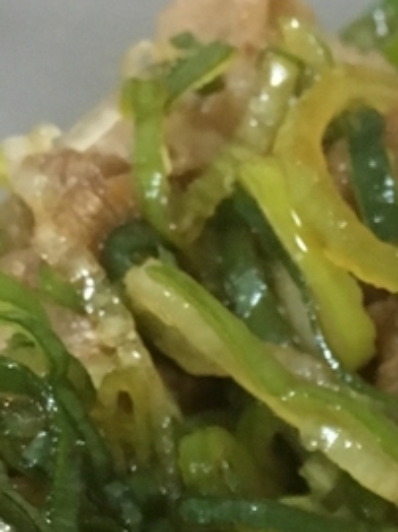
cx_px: 564
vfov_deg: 13.6
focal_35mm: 129
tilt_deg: -62.9
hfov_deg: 11.1
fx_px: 1981
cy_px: 975
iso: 160
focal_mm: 4.15
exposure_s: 1/30
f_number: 2.2
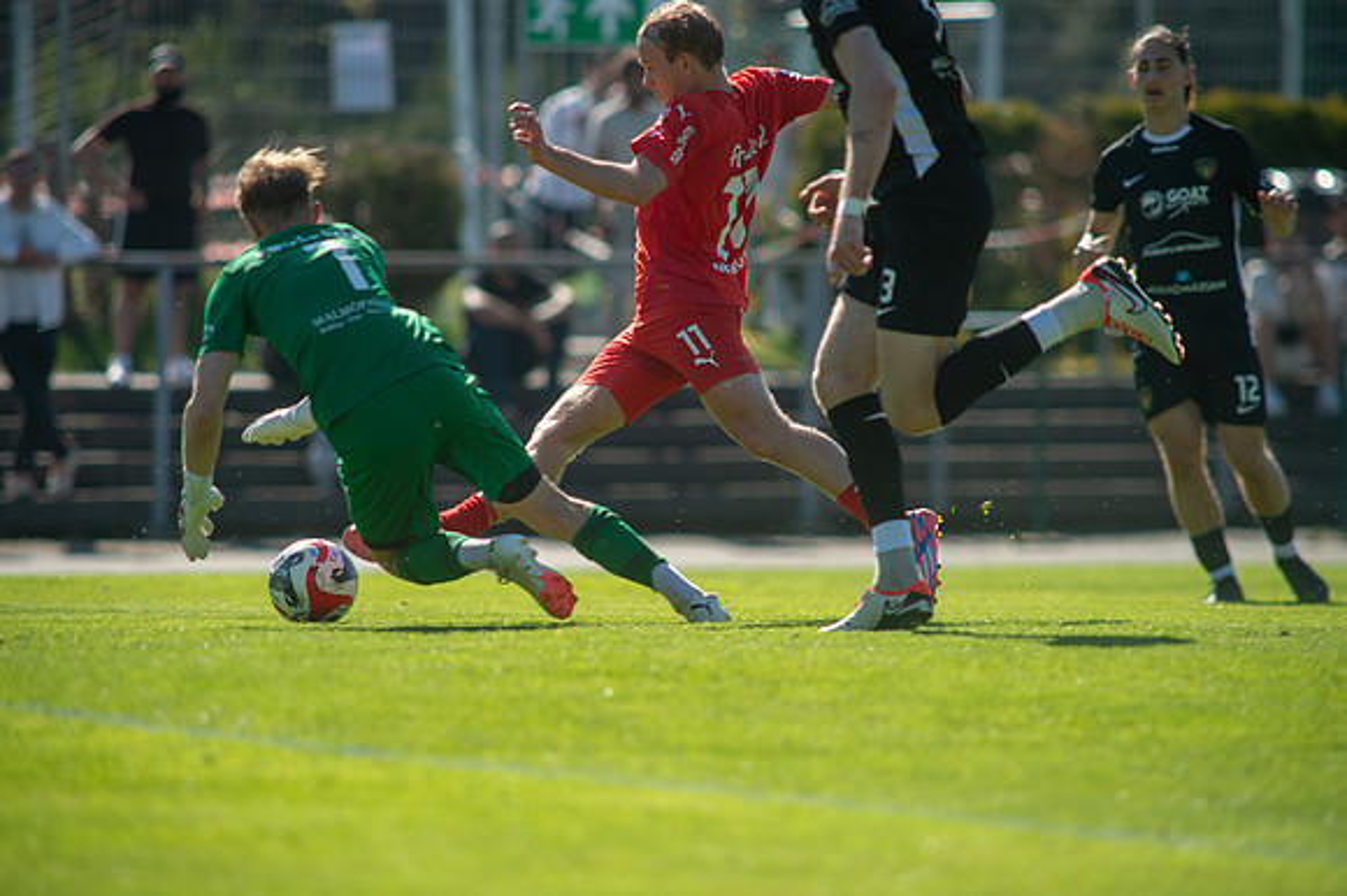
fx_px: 16152
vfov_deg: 3.2
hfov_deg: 4.8
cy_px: 448
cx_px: 674
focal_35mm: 432
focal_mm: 420
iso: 280
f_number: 4
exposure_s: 1/1600
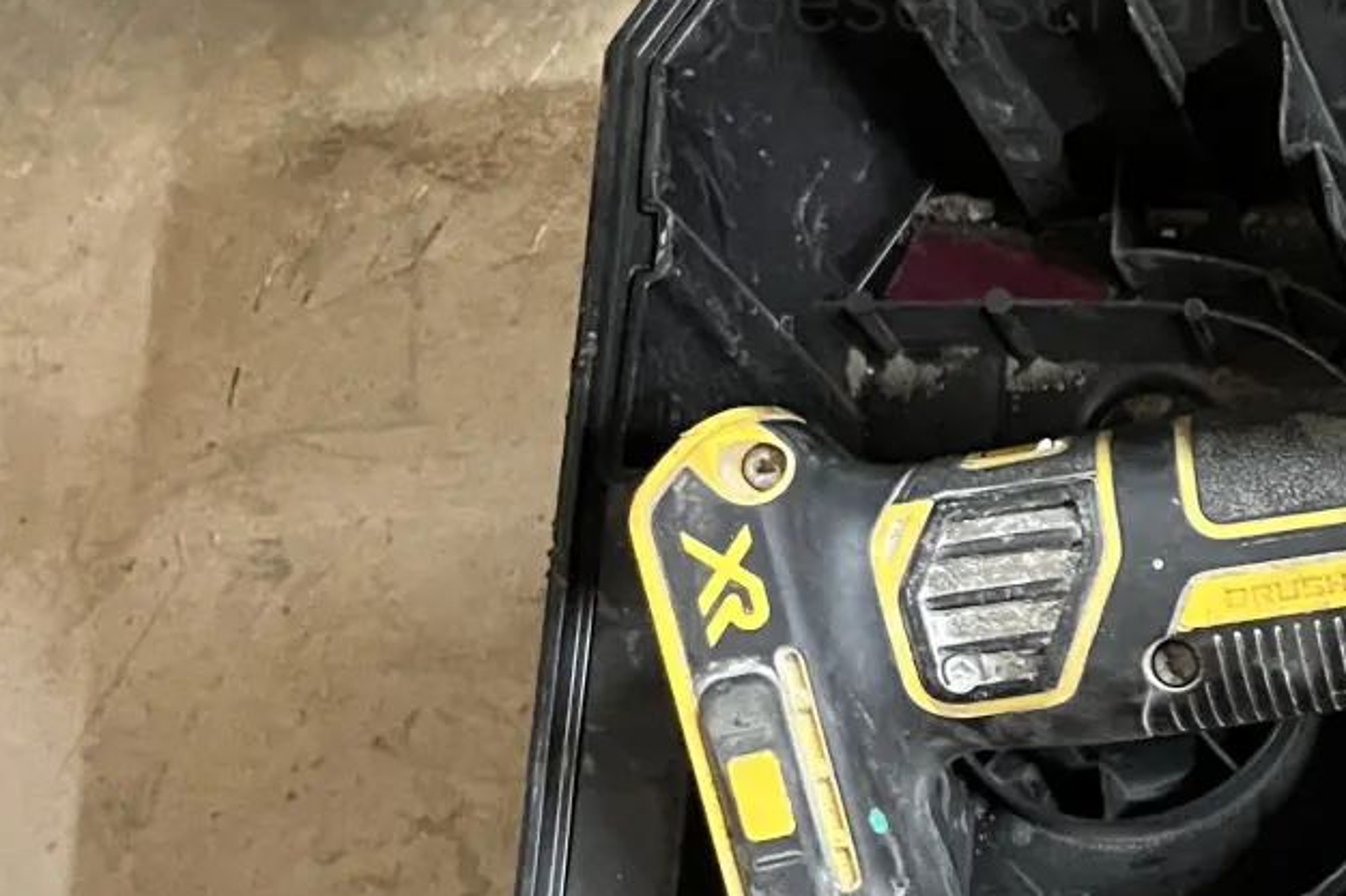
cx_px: 1942
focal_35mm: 83
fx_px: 3102
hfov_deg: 21.2
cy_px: 952
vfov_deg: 16.0
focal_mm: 5.1
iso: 500
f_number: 1.6
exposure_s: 1/40
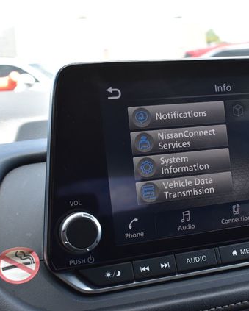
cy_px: 156
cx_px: 217
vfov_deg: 30.6
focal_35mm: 62
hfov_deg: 24.1
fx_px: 568
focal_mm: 29
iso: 400
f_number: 9
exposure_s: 1/125
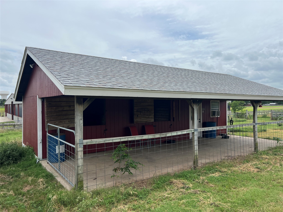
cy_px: 106
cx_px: 142
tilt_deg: -1.7
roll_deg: +0.5
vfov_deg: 53.1
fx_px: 213
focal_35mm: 26
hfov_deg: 67.3
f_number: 1.5
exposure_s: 1/6579
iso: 50
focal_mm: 5.7
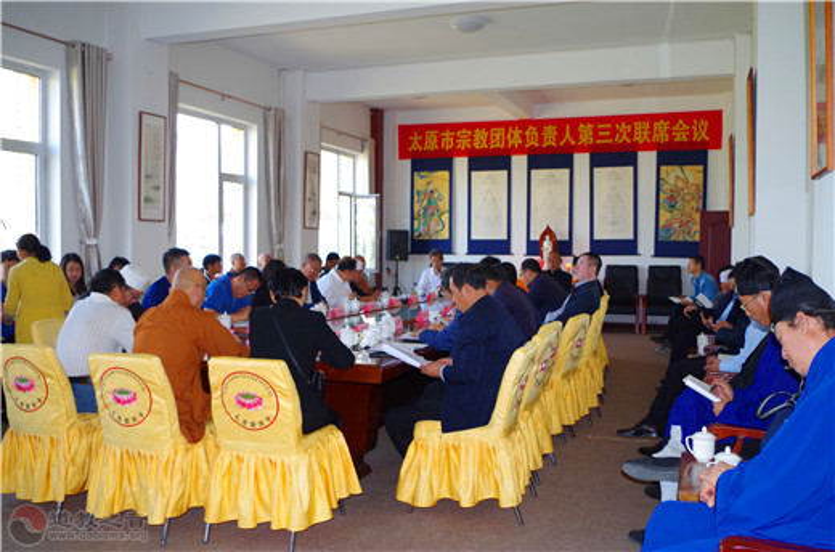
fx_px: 787
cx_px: 418
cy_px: 276
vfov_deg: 38.7
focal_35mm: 34
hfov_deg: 55.9
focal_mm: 23.13
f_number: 4
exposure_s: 1/80
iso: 400
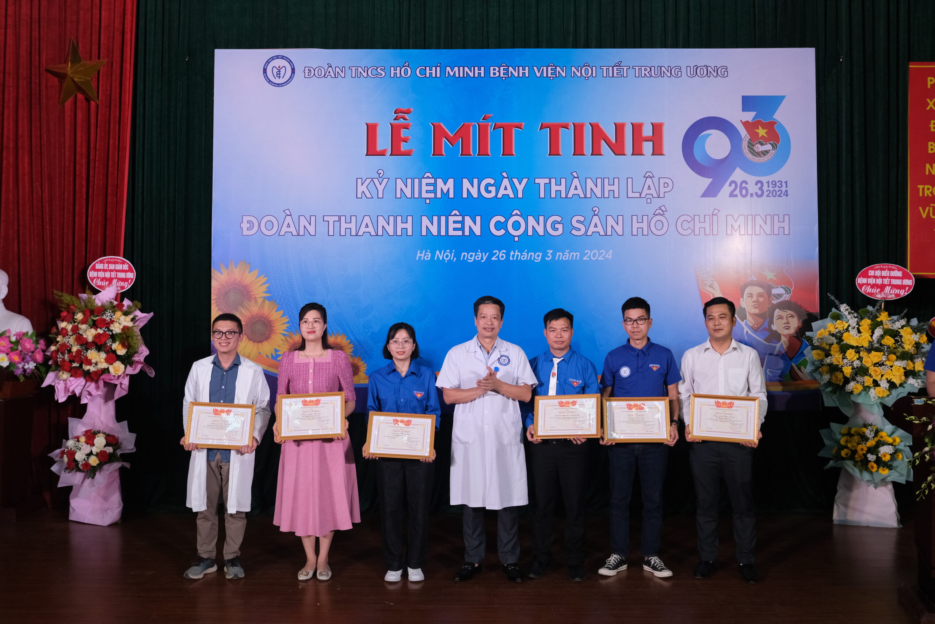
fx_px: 857
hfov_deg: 57.2
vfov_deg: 40.0
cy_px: 312
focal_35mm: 33
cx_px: 468
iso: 1600
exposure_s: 1/320
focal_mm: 22.1
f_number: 4.2
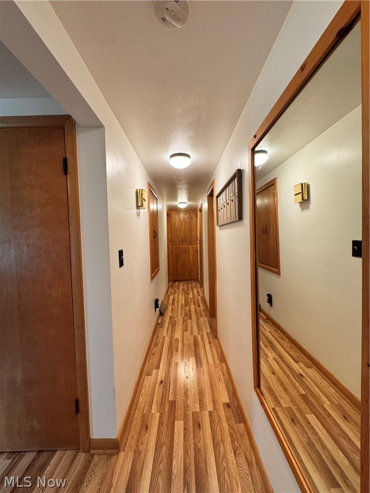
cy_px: 246
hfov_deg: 85.7
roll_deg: +2.0
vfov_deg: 102.1
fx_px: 200
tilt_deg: -2.7
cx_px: 185
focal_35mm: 14
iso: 200
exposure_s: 1/120
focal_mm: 2.22
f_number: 2.2
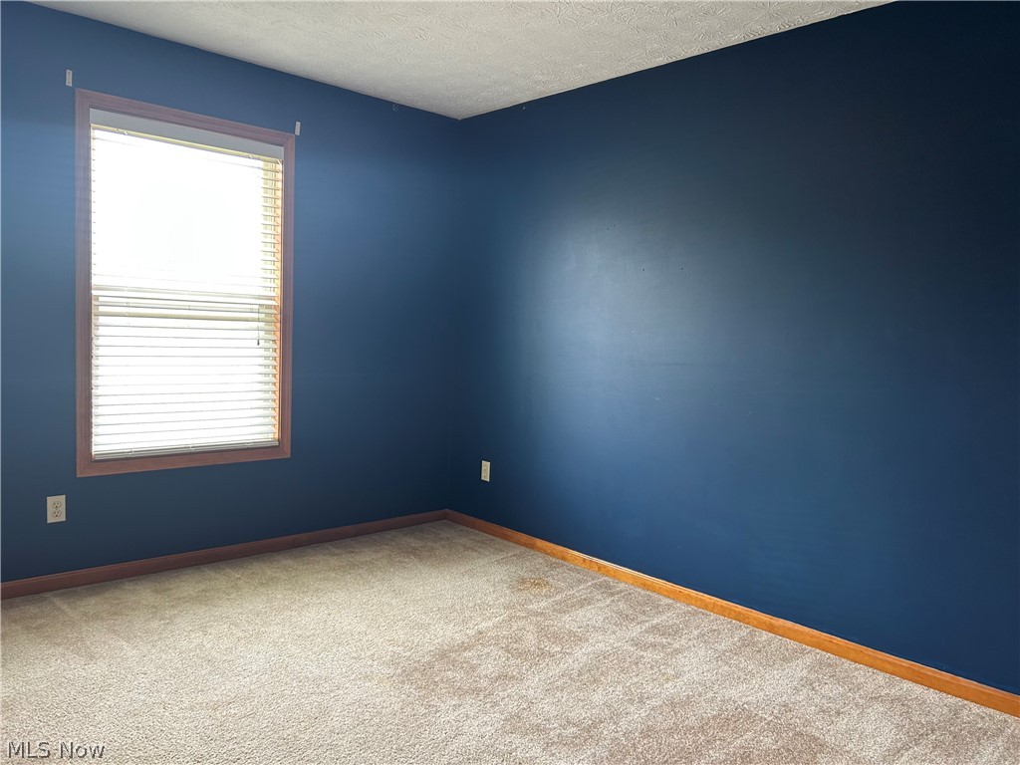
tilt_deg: -4.7
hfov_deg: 67.3
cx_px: 510
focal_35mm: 26
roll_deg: -2.0
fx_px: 766
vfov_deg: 53.1
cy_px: 382
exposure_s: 1/60
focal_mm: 5.7
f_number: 1.5
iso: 80
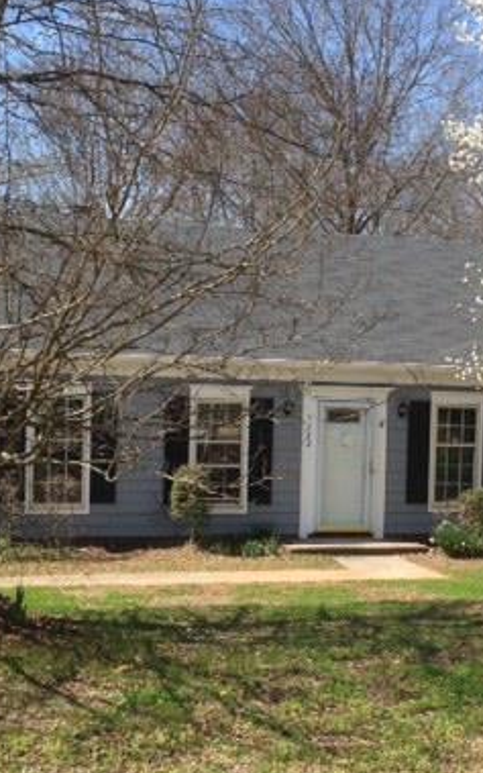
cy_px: 447
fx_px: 1242
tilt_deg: -1.2
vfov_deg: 34.5
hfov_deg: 22.0
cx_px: 302
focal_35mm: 59
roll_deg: -1.1
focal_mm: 4.12
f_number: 2.4
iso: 50
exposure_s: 1/834
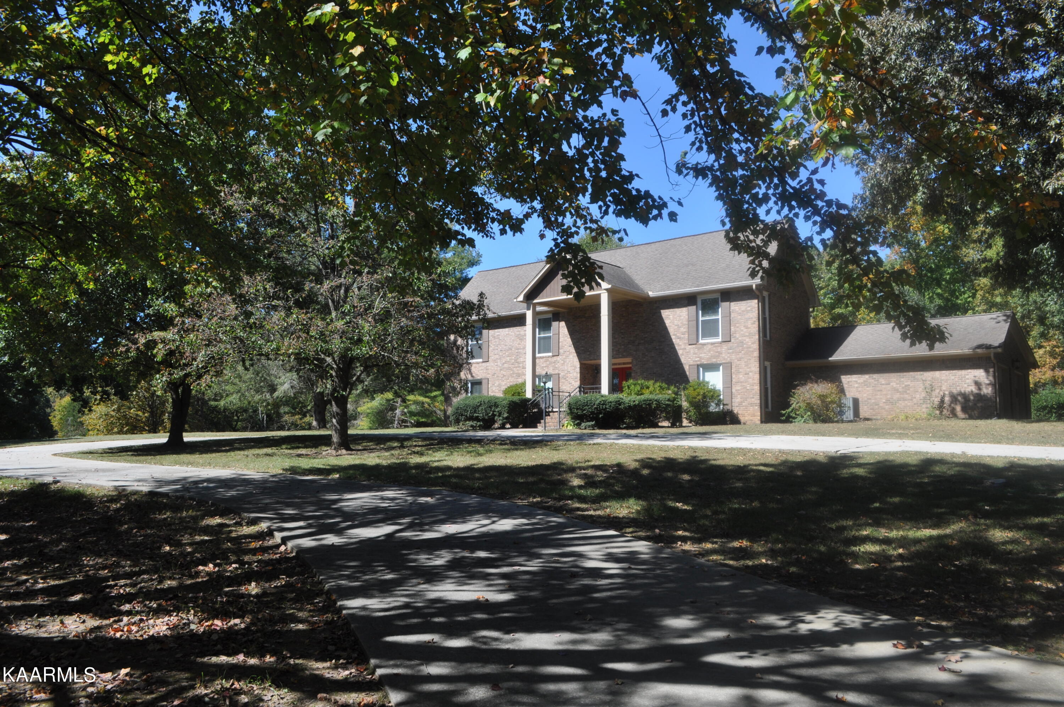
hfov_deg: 67.4
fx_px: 797
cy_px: 354
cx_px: 532
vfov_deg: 47.8
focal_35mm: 27
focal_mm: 18
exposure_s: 1/250
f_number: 8
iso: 200
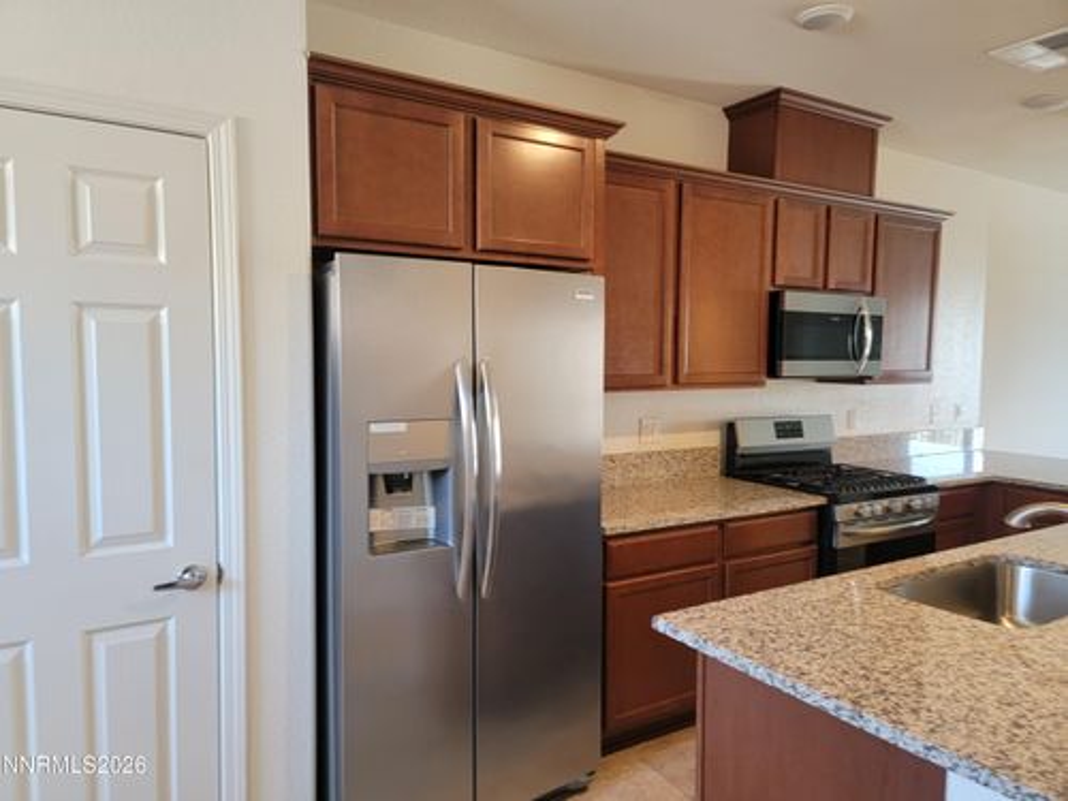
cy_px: 400
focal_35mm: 24
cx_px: 534
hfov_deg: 71.6
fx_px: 740
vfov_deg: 56.8
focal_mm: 6.7
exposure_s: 1/40
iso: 200
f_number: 1.8
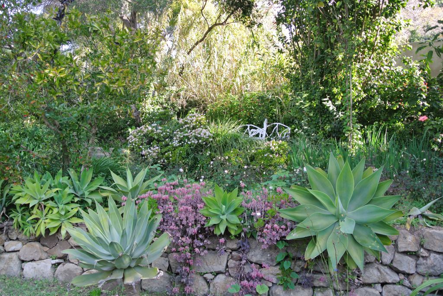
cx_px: 222
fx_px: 419
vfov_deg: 39.0
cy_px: 148
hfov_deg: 55.7
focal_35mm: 34
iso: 100
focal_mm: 12.7
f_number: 3.8
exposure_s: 1/60
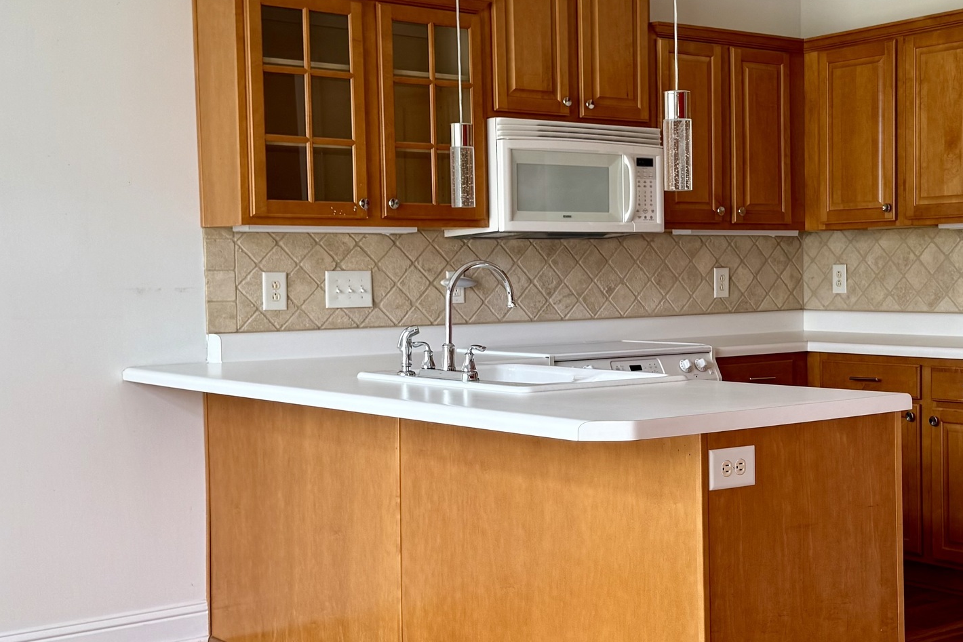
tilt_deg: -2.7
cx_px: 656
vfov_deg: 25.1
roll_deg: +1.2
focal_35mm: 54
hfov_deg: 36.4
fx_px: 1445
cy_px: 327
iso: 64
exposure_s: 1/121
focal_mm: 6.76
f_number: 1.78
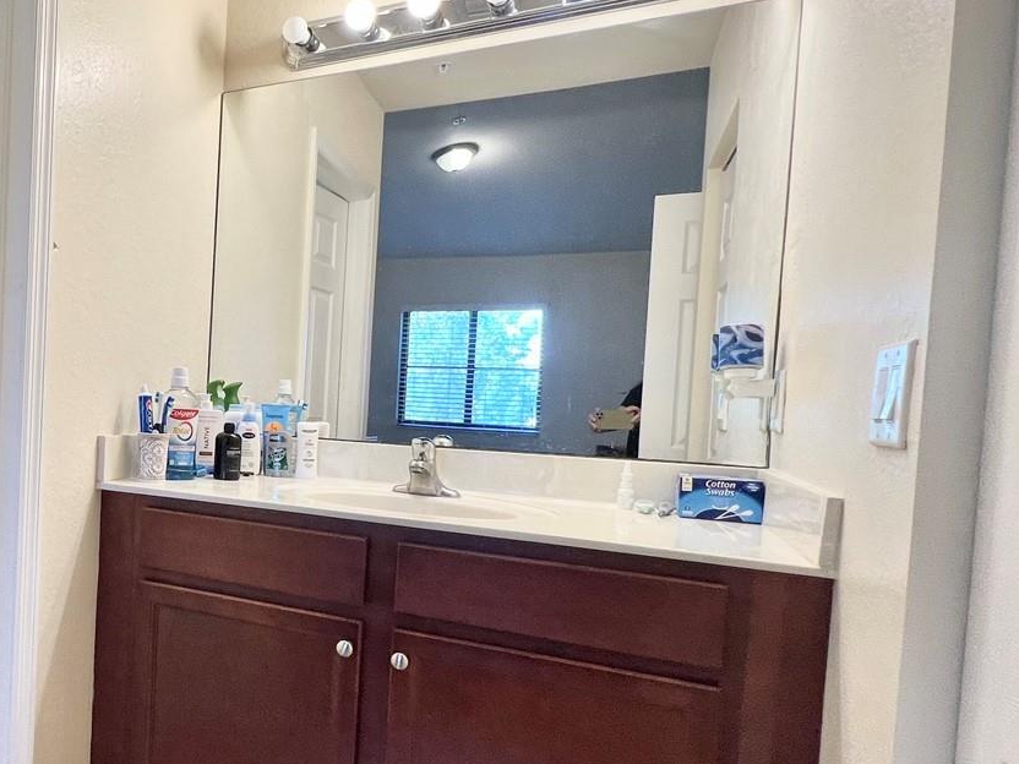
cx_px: 122
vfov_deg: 54.8
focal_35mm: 25
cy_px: 419
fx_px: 736
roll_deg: -1.8
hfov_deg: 60.1
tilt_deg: -1.9
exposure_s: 1/120
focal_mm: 1.57
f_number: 1.8
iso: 100
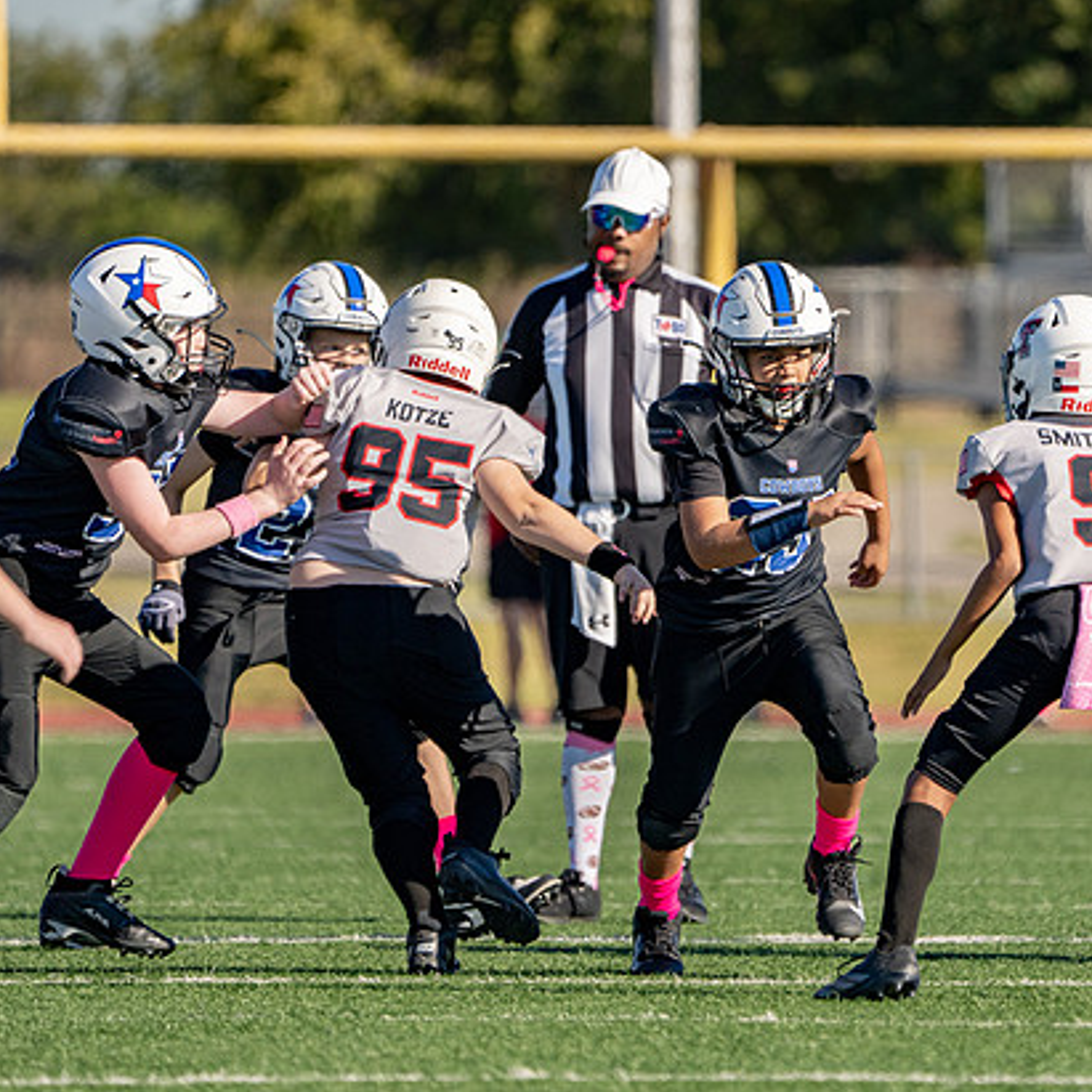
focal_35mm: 631
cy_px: 535
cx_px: 751
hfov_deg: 2.8
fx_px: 22521
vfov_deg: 2.8
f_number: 5.6
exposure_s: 1/2000
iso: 320
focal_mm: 400
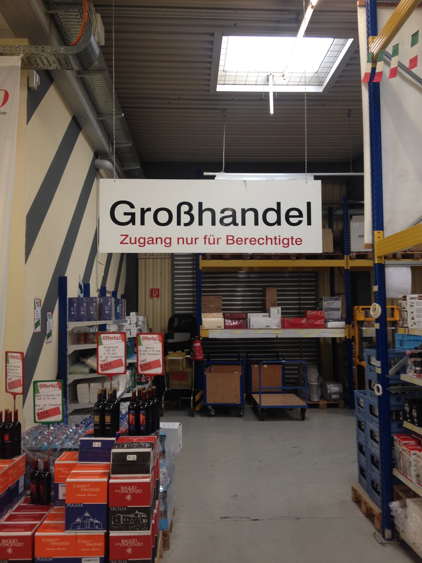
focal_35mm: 35
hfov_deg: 40.7
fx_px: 569
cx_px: 211
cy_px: 282
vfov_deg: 52.6
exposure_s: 1/24
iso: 50
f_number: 2.4
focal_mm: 4.28
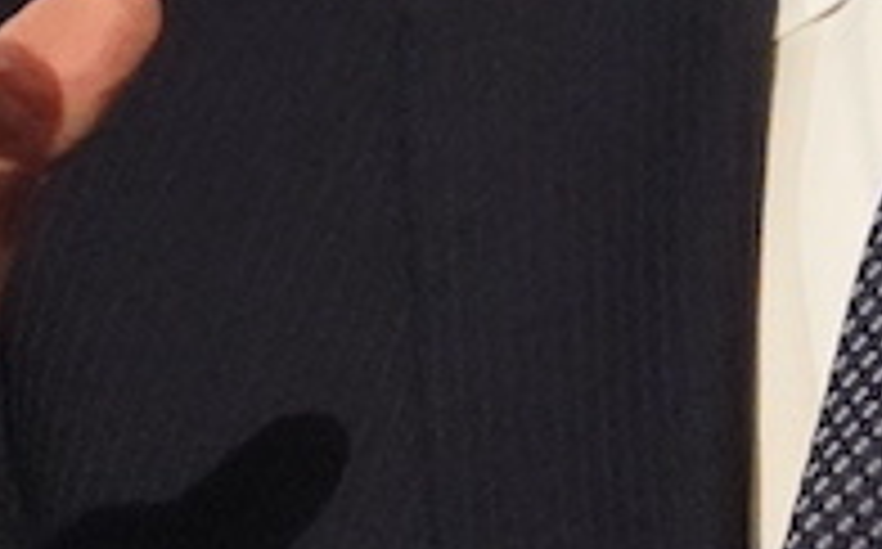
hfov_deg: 1.1
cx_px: 1359
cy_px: -27
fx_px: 47203
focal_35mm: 1966
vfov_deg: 0.7
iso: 6400
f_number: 6.3
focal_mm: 210
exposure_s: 1/125
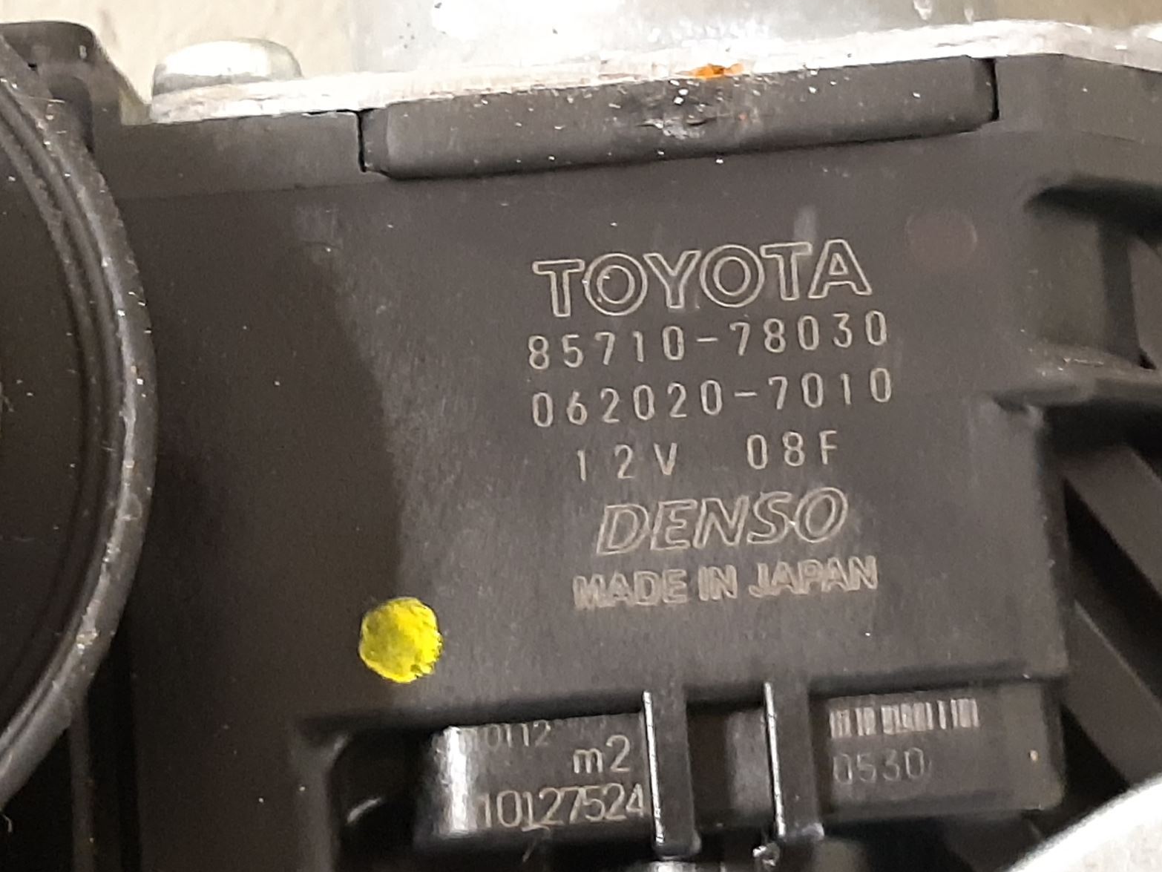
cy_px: 416
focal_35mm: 34
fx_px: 1141
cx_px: 617
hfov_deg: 53.9
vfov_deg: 41.8
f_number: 1.7
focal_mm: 3.93
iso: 500
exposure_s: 1/25
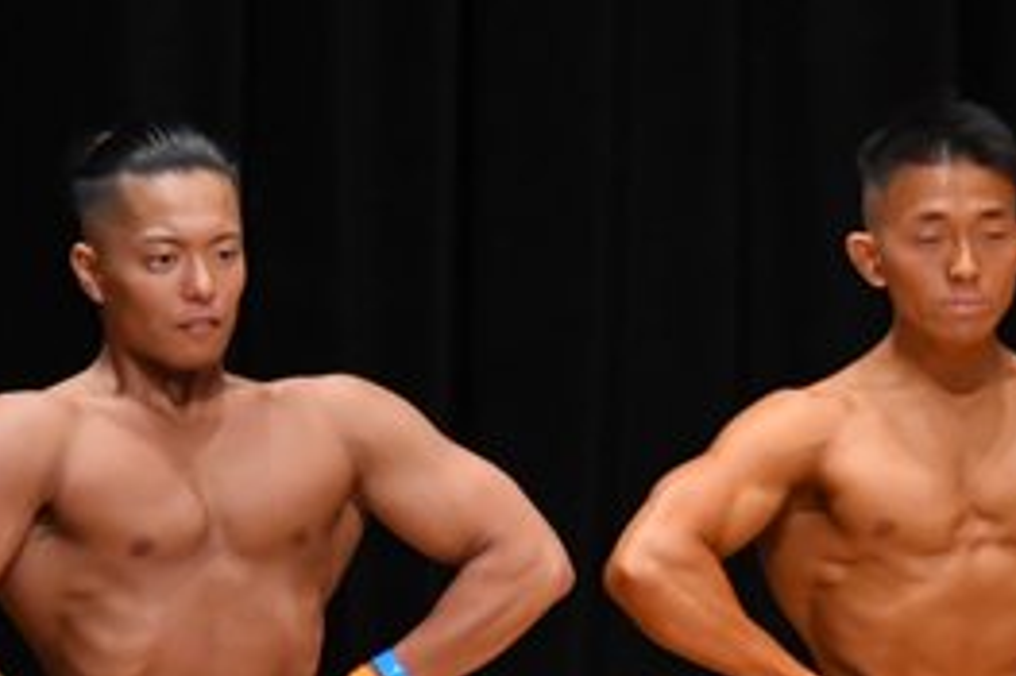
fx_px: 22450
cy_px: 873
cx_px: 99
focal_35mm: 796
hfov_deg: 2.6
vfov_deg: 1.7
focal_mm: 180
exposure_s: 1/400
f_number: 5.6
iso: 4000
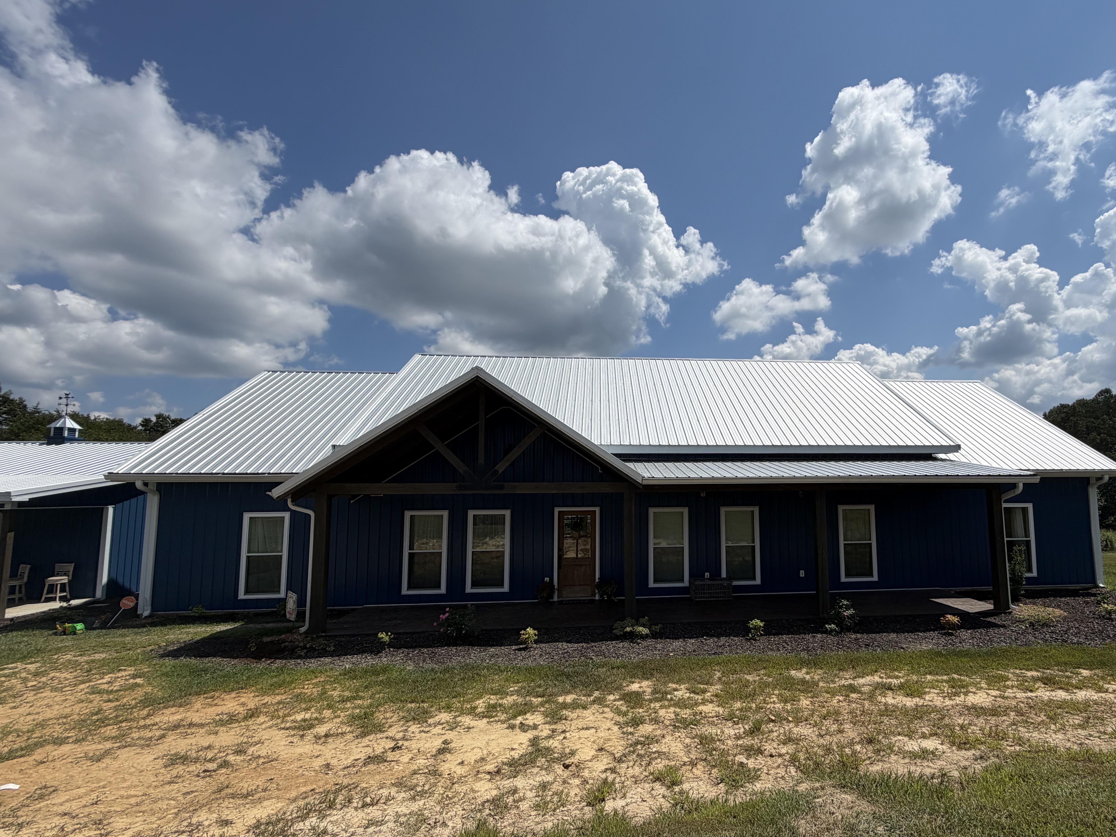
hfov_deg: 90.0
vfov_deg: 74.7
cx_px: 664
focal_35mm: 17
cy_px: 443
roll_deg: +0.4
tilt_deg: +4.3
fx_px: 548
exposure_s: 1/2024
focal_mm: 2.22
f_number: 2.2
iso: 20
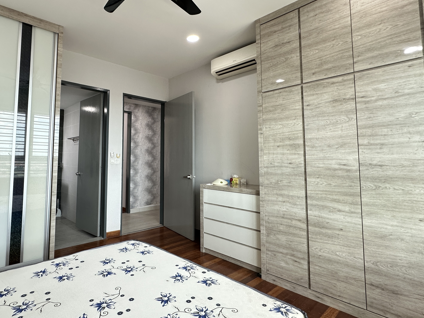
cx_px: 160
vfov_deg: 65.8
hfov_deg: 80.3
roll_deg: -0.5
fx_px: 245
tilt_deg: +4.9
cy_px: 142
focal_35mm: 20
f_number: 2.2
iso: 125
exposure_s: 1/99
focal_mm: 2.22
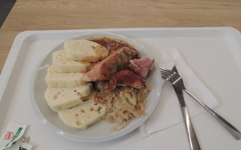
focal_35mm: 26
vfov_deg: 47.4
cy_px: 89
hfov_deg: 70.4
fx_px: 171
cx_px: 121
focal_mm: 4.3
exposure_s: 1/30
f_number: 2.8
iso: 180
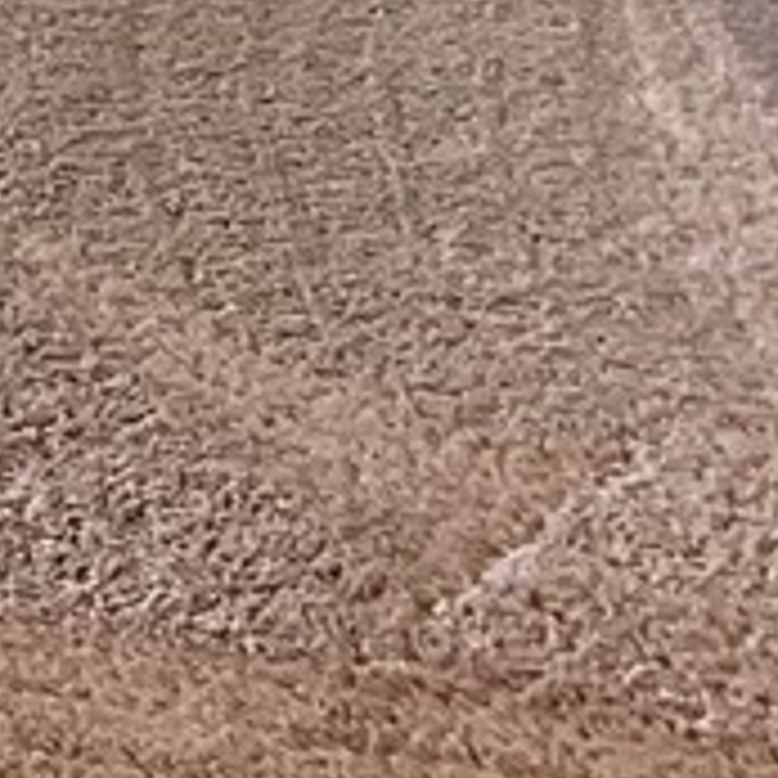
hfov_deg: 6.5
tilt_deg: -8.0
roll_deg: +1.2
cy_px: -1799
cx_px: -2406
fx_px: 5416
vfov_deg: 7.1
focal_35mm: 213
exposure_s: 1/60
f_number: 1.6
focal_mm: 4.2
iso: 64
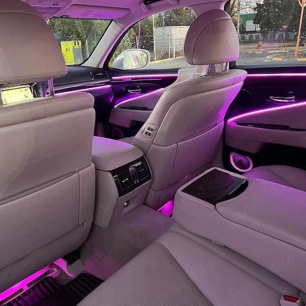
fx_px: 310
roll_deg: +3.2
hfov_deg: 52.5
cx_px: 153
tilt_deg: -16.9
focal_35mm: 31
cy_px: 138
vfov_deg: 52.4
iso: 640
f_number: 1.5
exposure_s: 1/33
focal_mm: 5.7
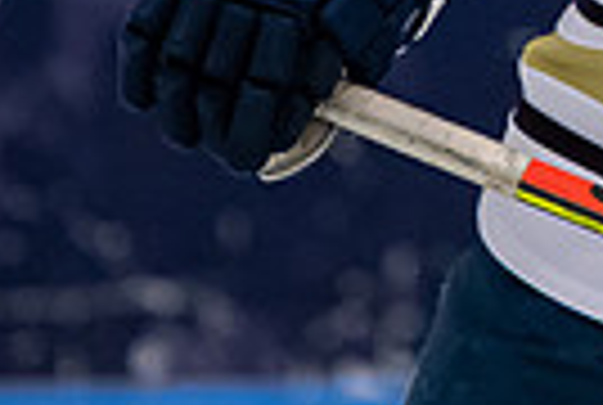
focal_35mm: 1493
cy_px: -448
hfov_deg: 1.4
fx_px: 25063
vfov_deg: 0.9
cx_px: 1001
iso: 2000
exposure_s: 1/800
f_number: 3.2
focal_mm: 200
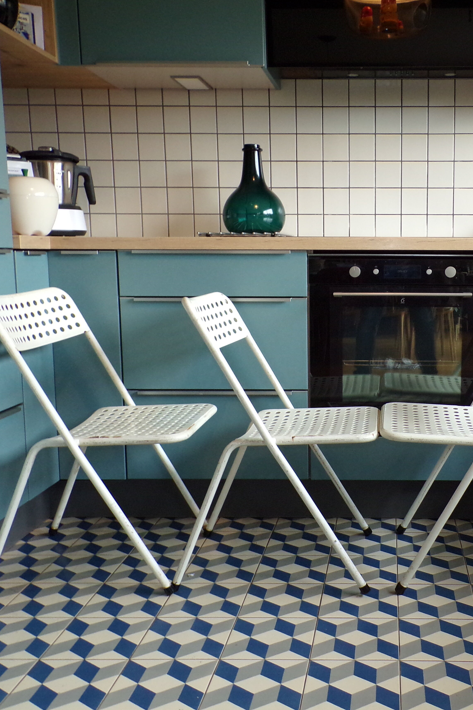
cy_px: 354
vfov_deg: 49.6
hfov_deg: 33.2
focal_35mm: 39
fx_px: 769
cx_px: 384
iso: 200
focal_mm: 5
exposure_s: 1/34
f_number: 3.1
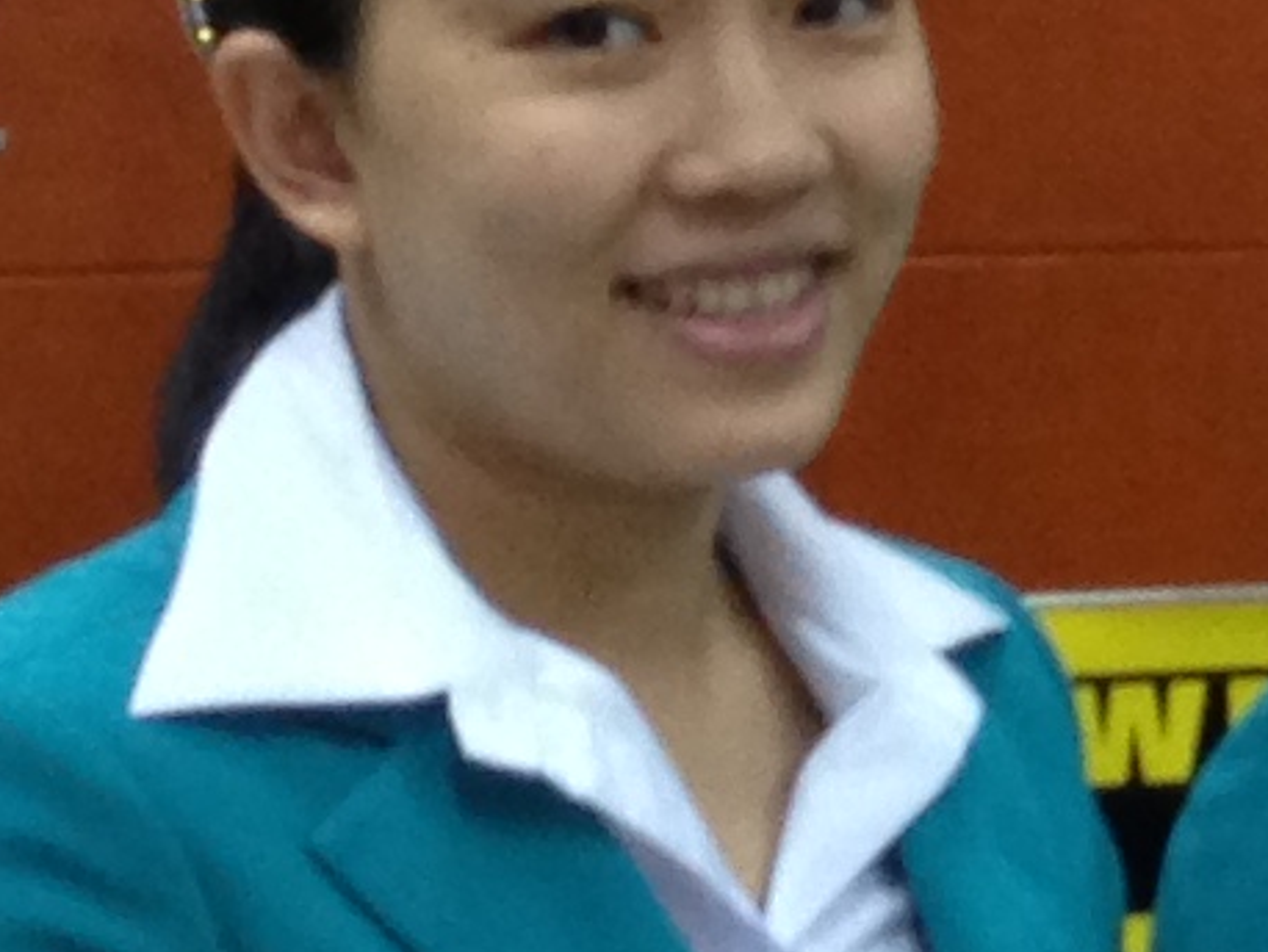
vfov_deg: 6.3
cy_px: 728
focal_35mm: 235
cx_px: 2896
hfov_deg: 7.9
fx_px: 8613
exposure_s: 1/20
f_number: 2.4
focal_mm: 4.13
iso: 125
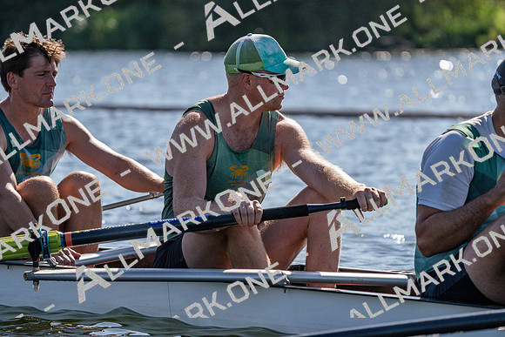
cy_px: 168
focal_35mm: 257
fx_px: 3606
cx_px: 252
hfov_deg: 8.0
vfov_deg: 5.4
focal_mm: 257
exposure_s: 1/2000
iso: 250
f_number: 5.6
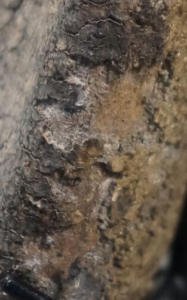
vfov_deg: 4.9
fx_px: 3504
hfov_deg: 3.1
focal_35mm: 430
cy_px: 22
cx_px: 87
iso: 1600
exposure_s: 1/160
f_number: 5.6
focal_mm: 55
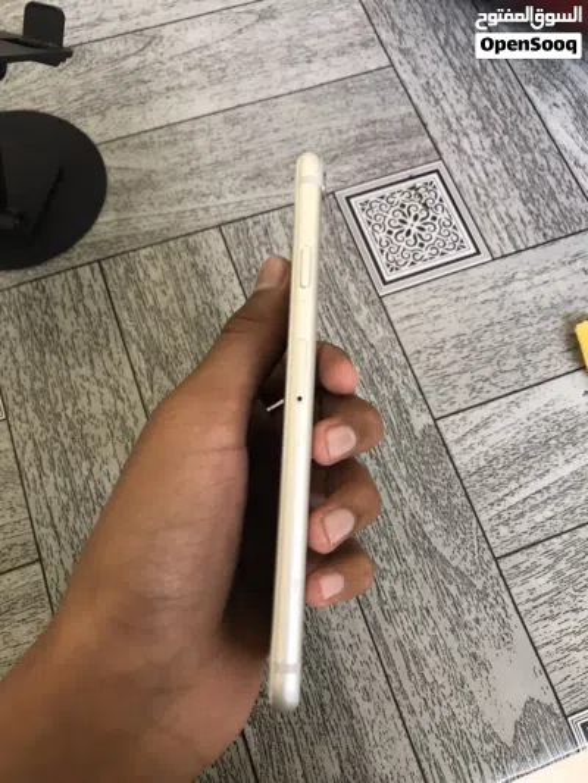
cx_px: 294
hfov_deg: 49.8
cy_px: 392
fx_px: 634
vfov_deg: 63.4
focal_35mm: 28
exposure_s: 1/17
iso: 64
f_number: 1.8
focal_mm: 3.99
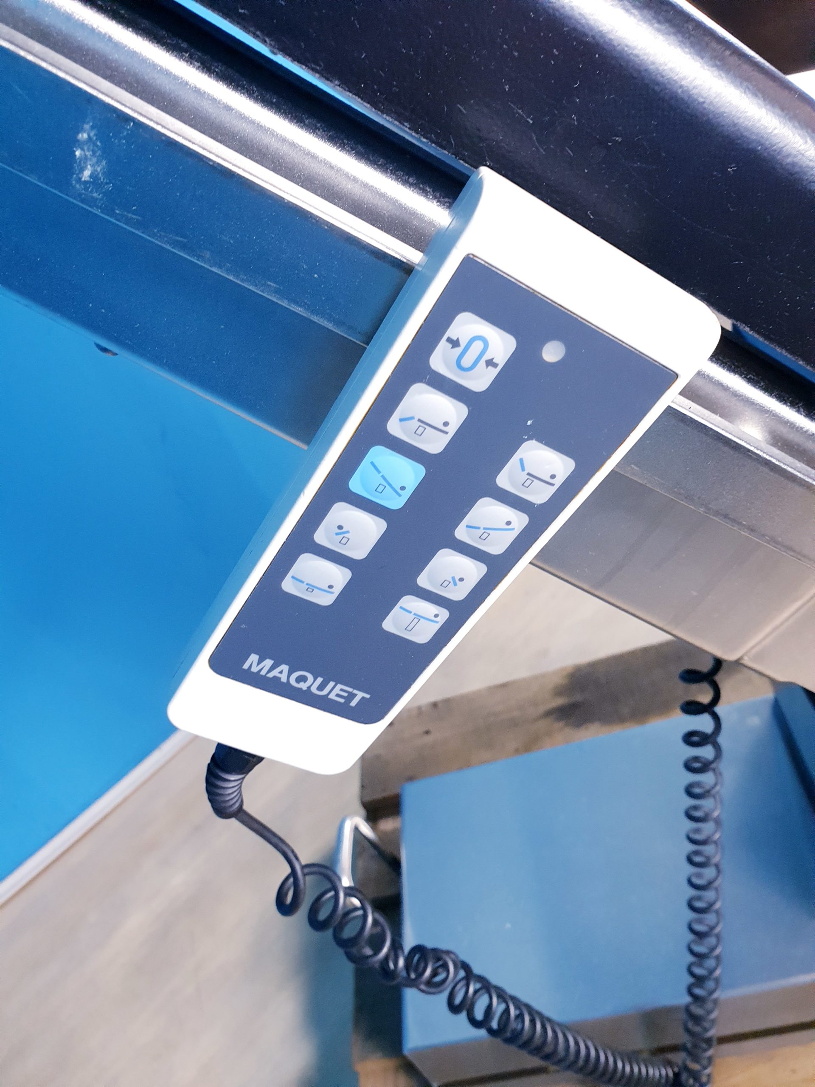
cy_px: 544
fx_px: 816
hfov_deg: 53.1
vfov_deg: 67.3
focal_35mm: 26
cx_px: 408
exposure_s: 1/50
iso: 200
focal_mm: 4.3
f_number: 2.4
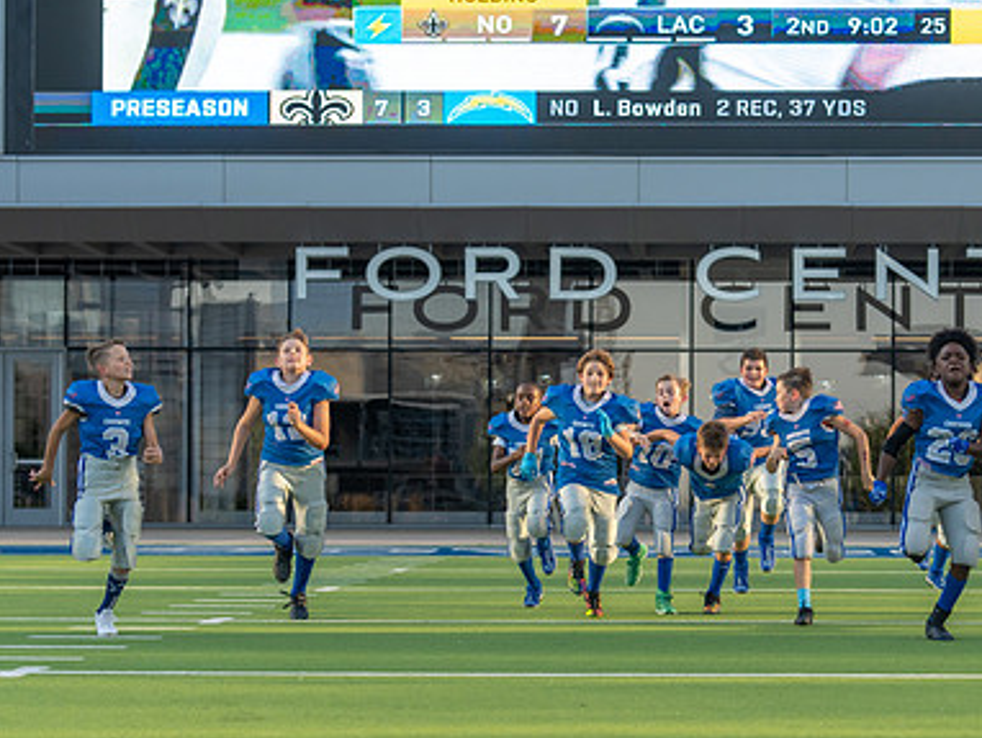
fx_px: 3066
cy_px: 482
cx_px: 666
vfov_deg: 13.7
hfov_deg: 18.1
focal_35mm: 108
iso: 500
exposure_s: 1/1250
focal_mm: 70
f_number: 3.5
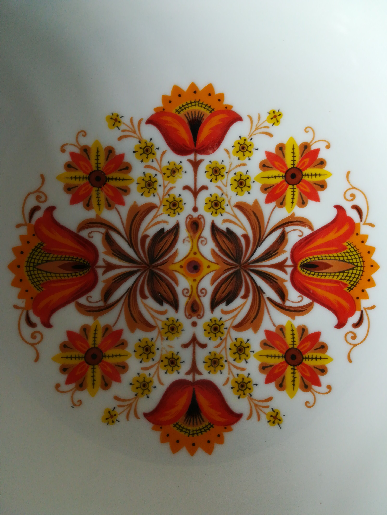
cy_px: 258
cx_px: 194
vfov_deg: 67.3
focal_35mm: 26
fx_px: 388
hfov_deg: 53.1
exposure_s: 1/33.3
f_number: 2.2
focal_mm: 3.83
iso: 125
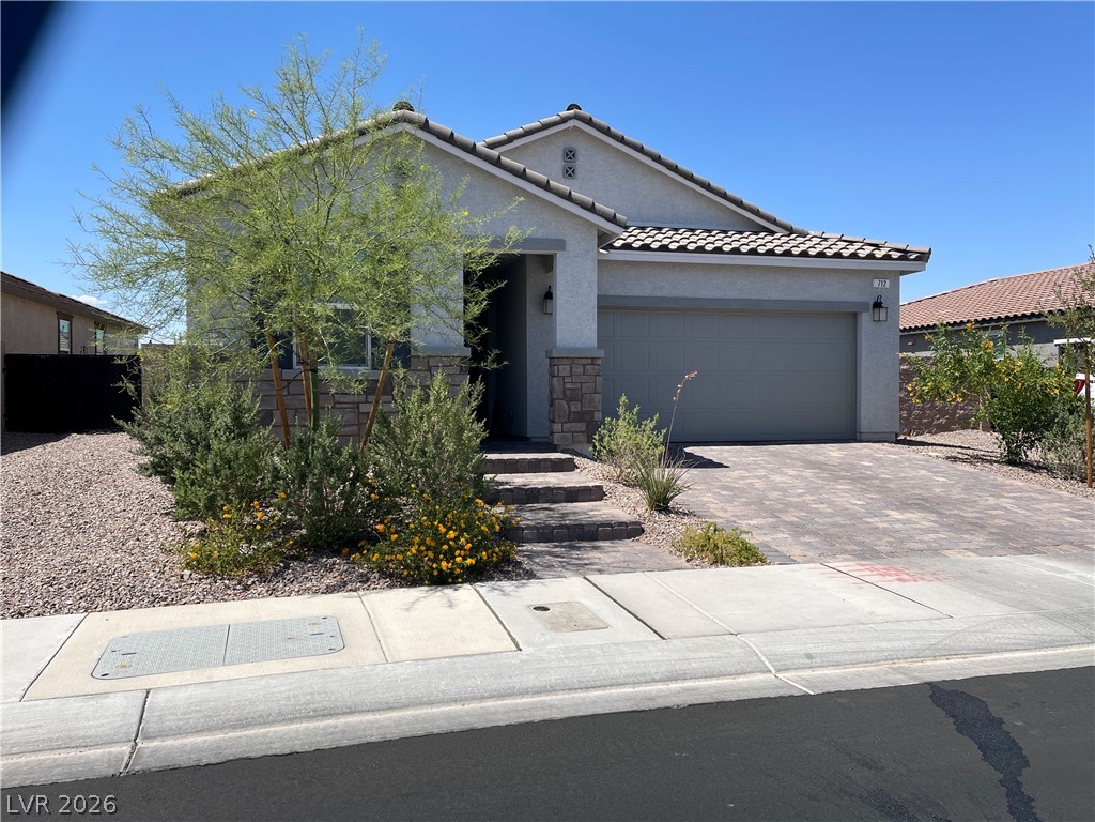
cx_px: 548
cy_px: 411
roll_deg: -0.7
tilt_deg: -2.4
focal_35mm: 25
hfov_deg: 69.4
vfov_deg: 54.9
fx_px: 791
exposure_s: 1/3559
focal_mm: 5.1
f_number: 1.6
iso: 32
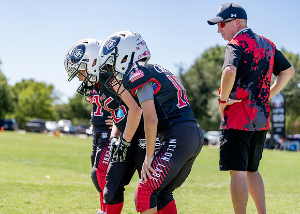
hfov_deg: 25.4
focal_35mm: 78
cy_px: 113
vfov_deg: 18.3
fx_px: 666
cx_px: 129
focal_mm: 70
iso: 100
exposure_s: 1/1000
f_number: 2.8
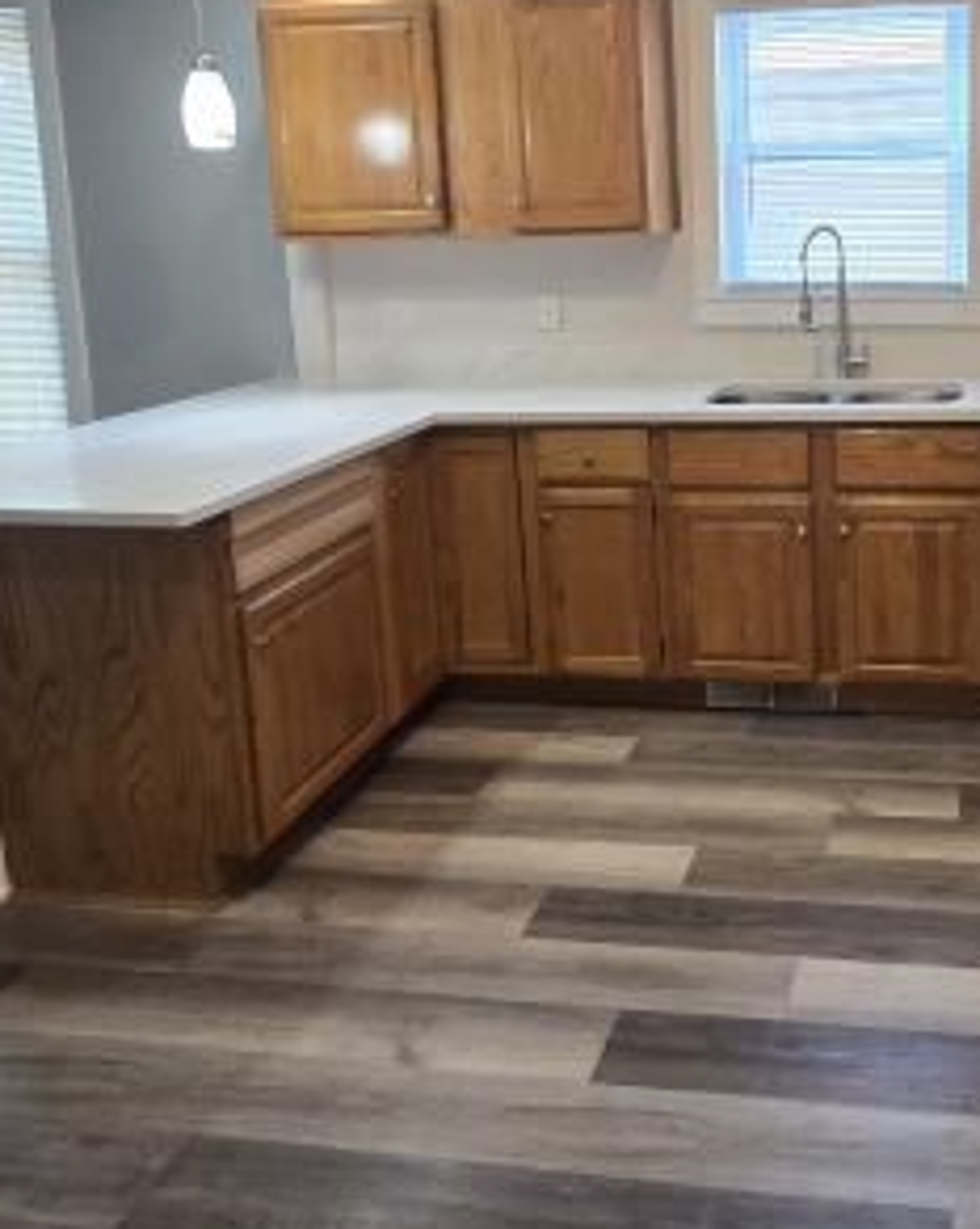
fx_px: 1053
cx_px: 797
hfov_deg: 47.0
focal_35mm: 29
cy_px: 387
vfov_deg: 58.8
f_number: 2.2
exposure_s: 1/60
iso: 250
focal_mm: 2.2
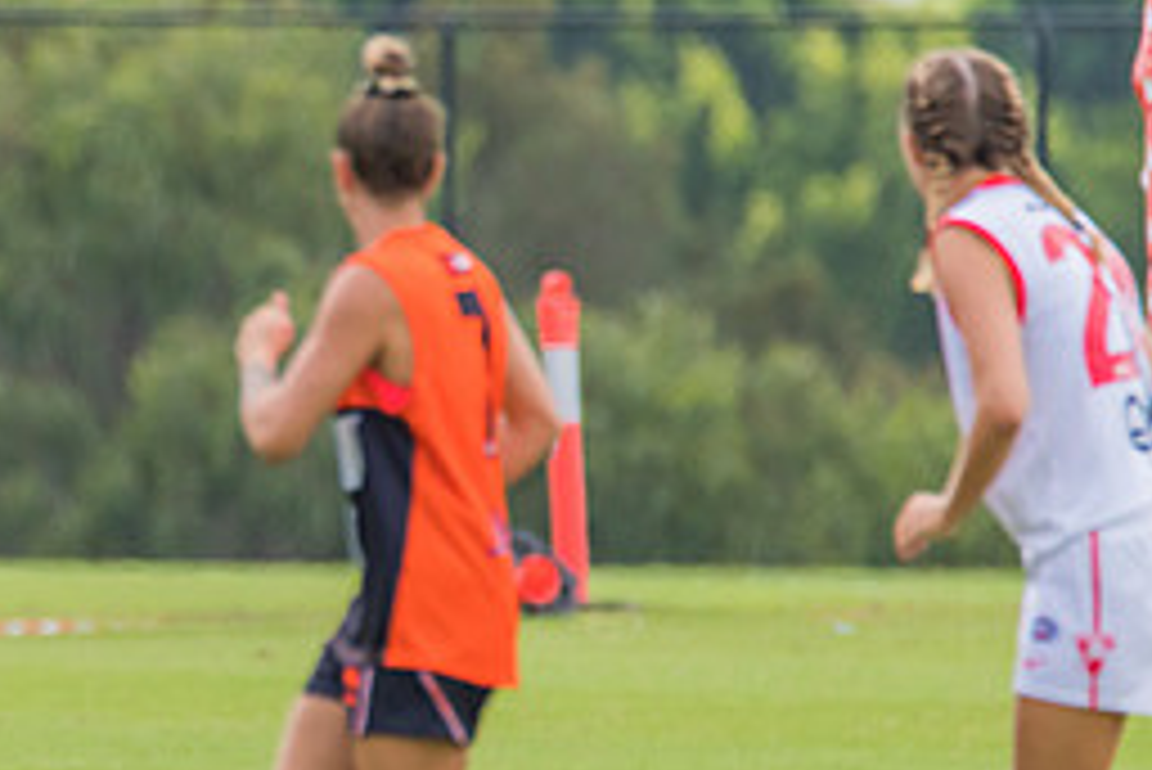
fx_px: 48409
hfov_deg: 1.4
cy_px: 600
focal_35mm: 1512
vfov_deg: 0.9
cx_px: -233
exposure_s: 1/1600
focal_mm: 600
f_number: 7.1
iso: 800
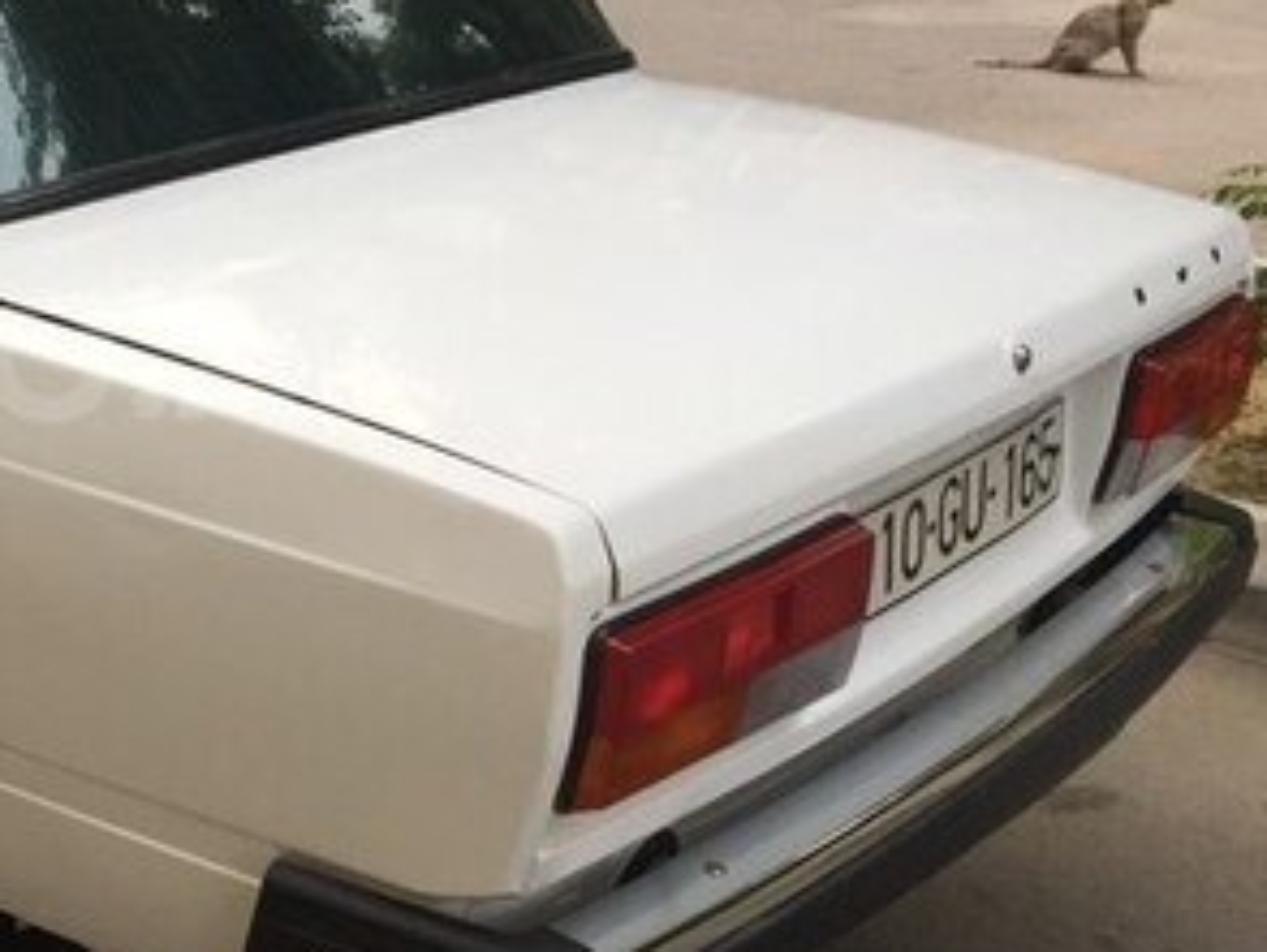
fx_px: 2381
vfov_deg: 22.6
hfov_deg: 27.8
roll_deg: -1.7
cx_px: -34
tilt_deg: -15.6
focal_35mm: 65
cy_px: 355
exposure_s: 1/100
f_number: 2.2
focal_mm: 4.15
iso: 50
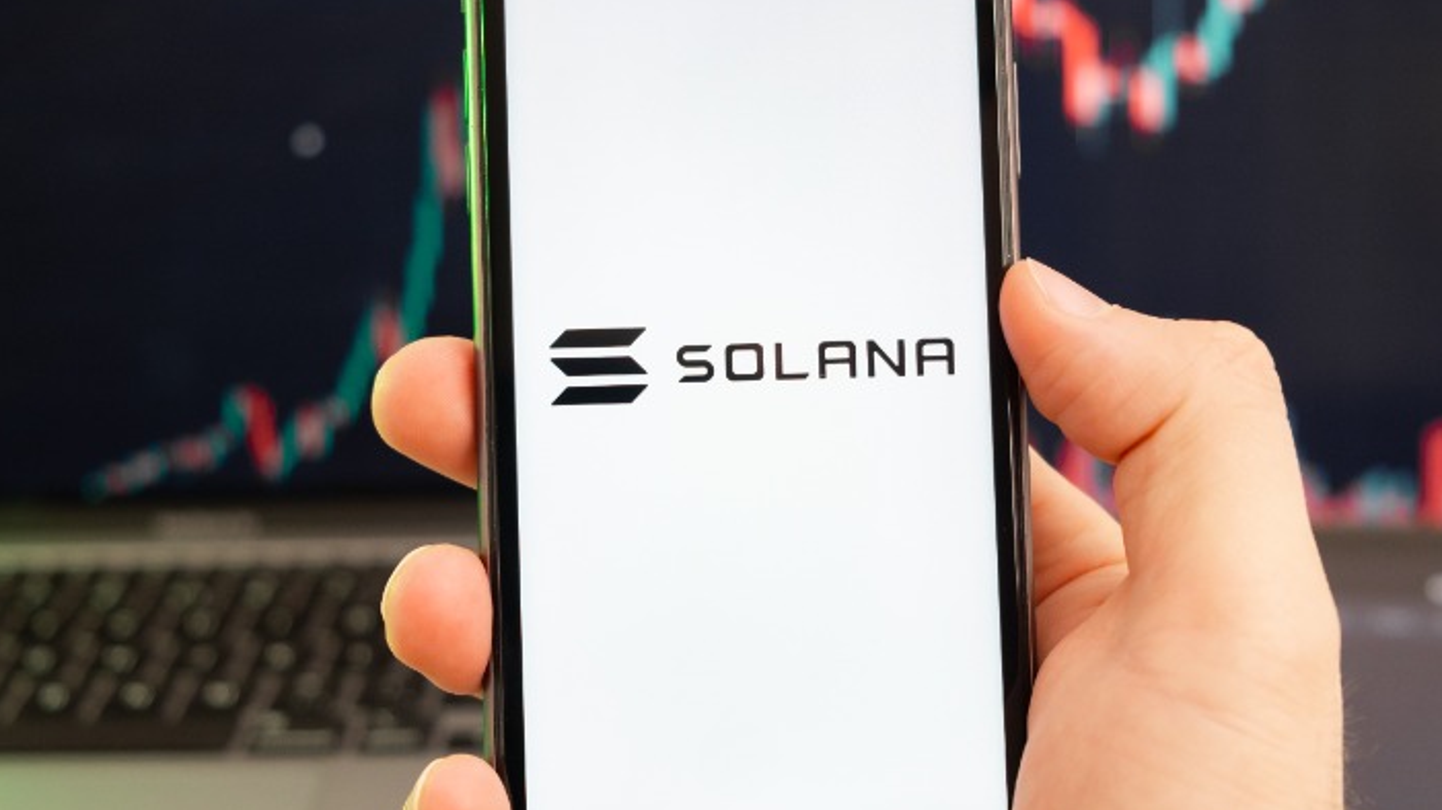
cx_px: 720
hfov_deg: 36.6
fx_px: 2179
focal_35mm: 57
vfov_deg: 21.1
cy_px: 365
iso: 400
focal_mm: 30.2
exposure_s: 1/60
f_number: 3.6
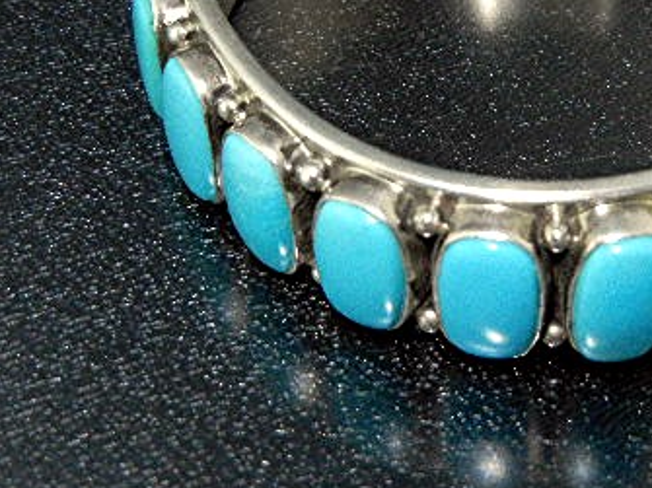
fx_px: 1619
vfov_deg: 17.0
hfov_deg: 22.5
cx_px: 496
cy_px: 89
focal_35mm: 86
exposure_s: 1/30
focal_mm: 8.1
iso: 800
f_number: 7.6
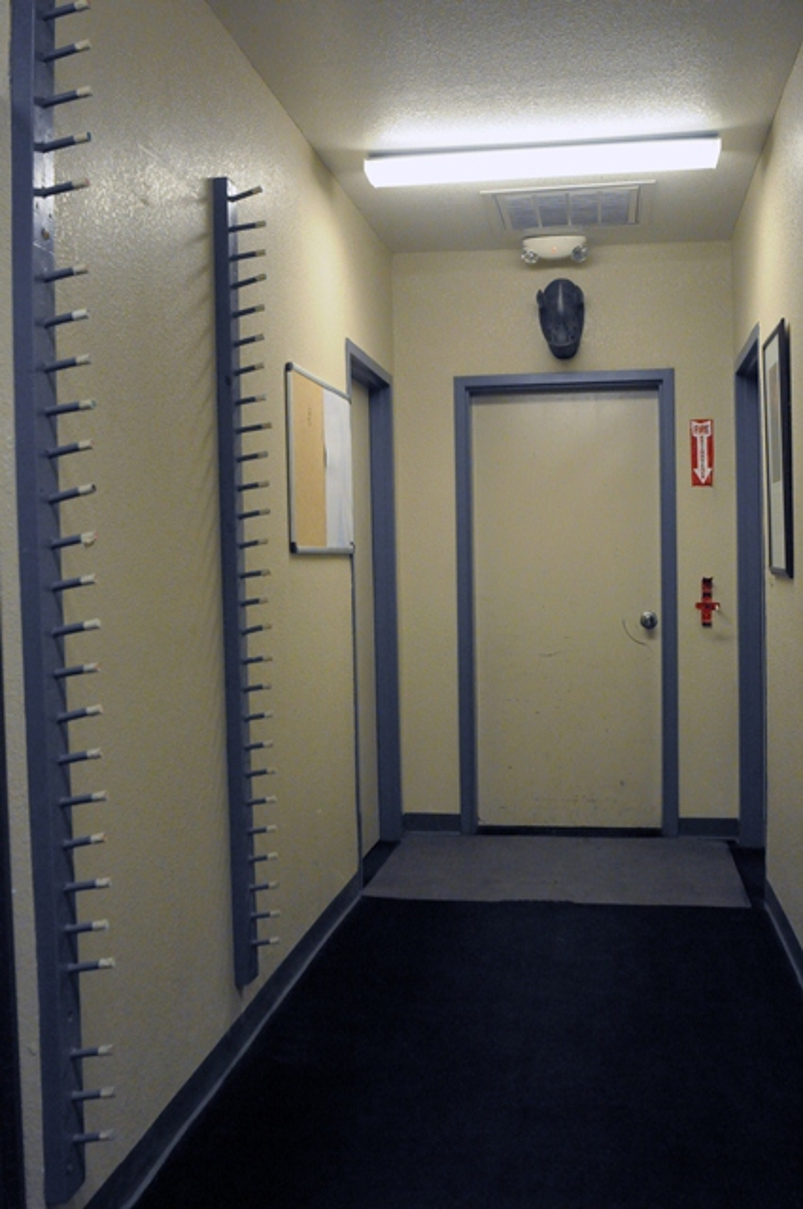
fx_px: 1208
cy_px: 604
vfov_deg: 53.2
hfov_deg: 36.8
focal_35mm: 36
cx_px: 402
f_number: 5.6
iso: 3200
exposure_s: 1/100
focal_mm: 24
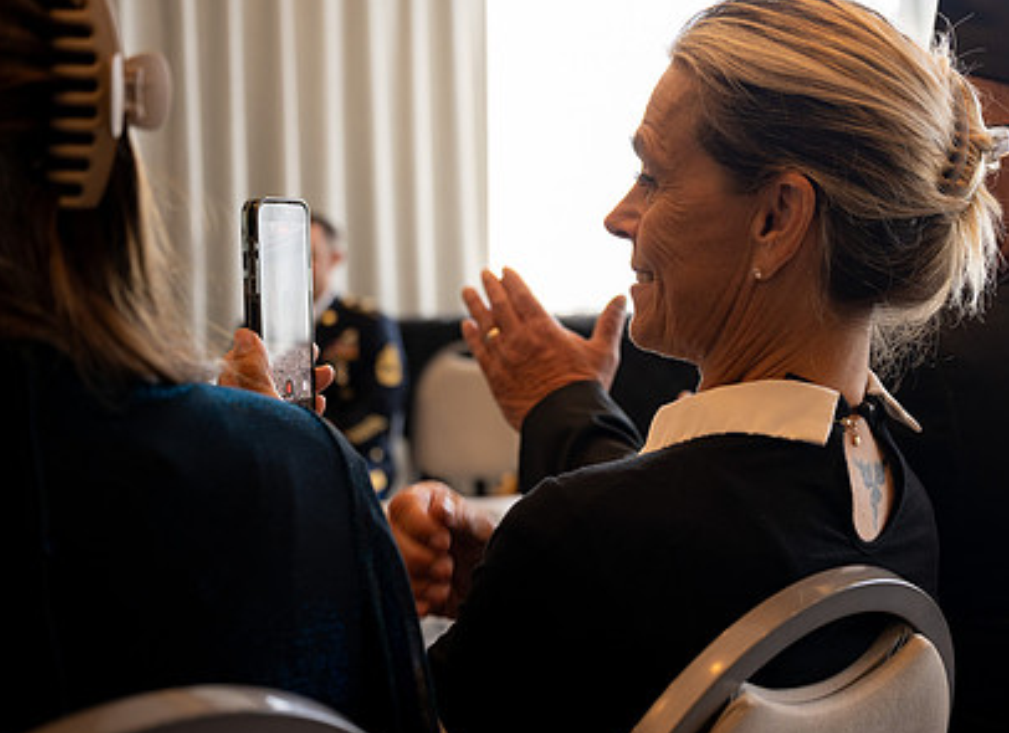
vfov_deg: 24.6
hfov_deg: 32.9
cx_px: 766
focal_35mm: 58
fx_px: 1672
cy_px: 242
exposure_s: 1/125
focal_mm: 36
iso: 200
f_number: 2.8
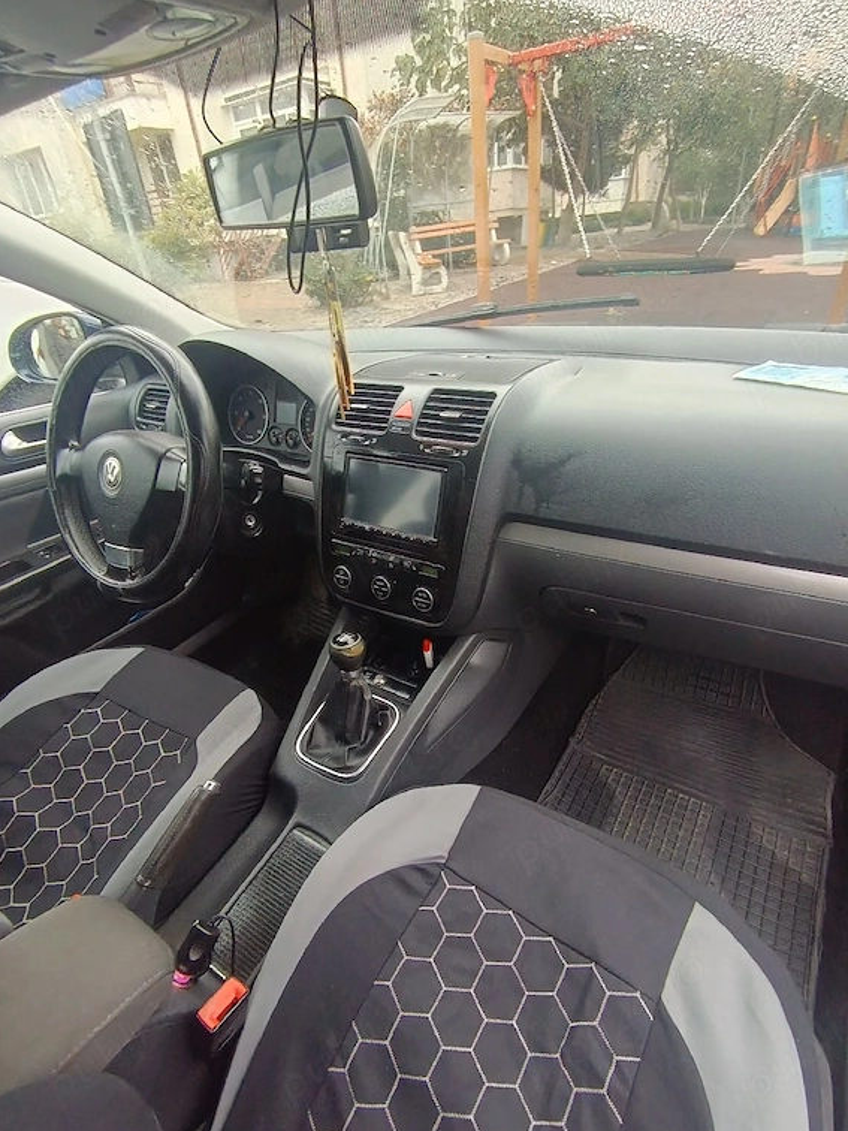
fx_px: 588
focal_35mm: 18
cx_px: 435
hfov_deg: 71.6
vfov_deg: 87.7
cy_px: 597
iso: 383
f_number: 2.2
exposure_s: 1/50
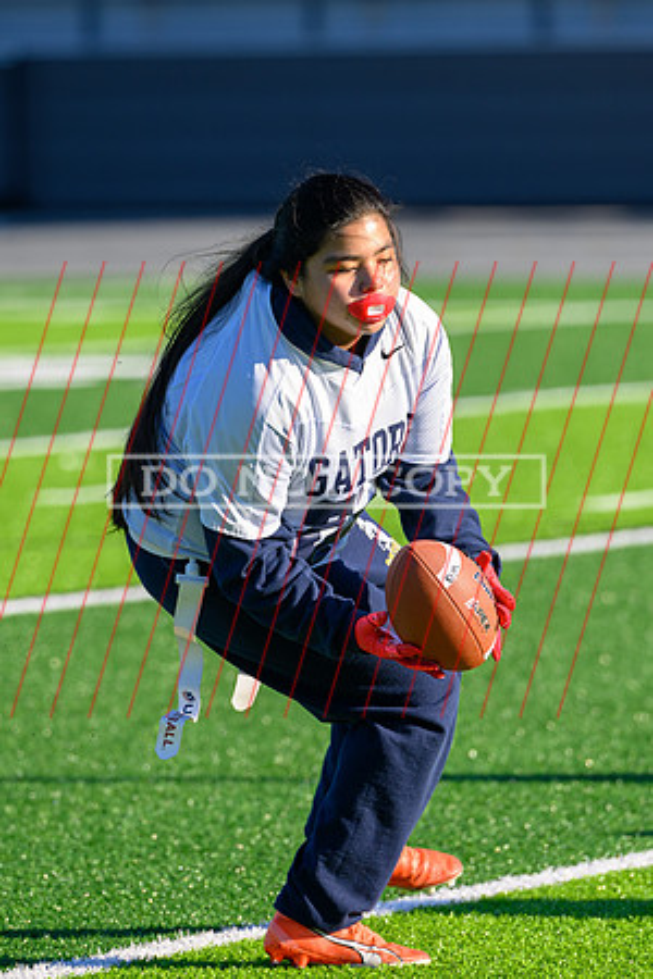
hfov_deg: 3.9
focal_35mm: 356
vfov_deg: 5.8
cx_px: 340
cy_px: 398
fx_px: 9684
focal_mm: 200
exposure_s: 1/1250
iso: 200
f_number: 3.5
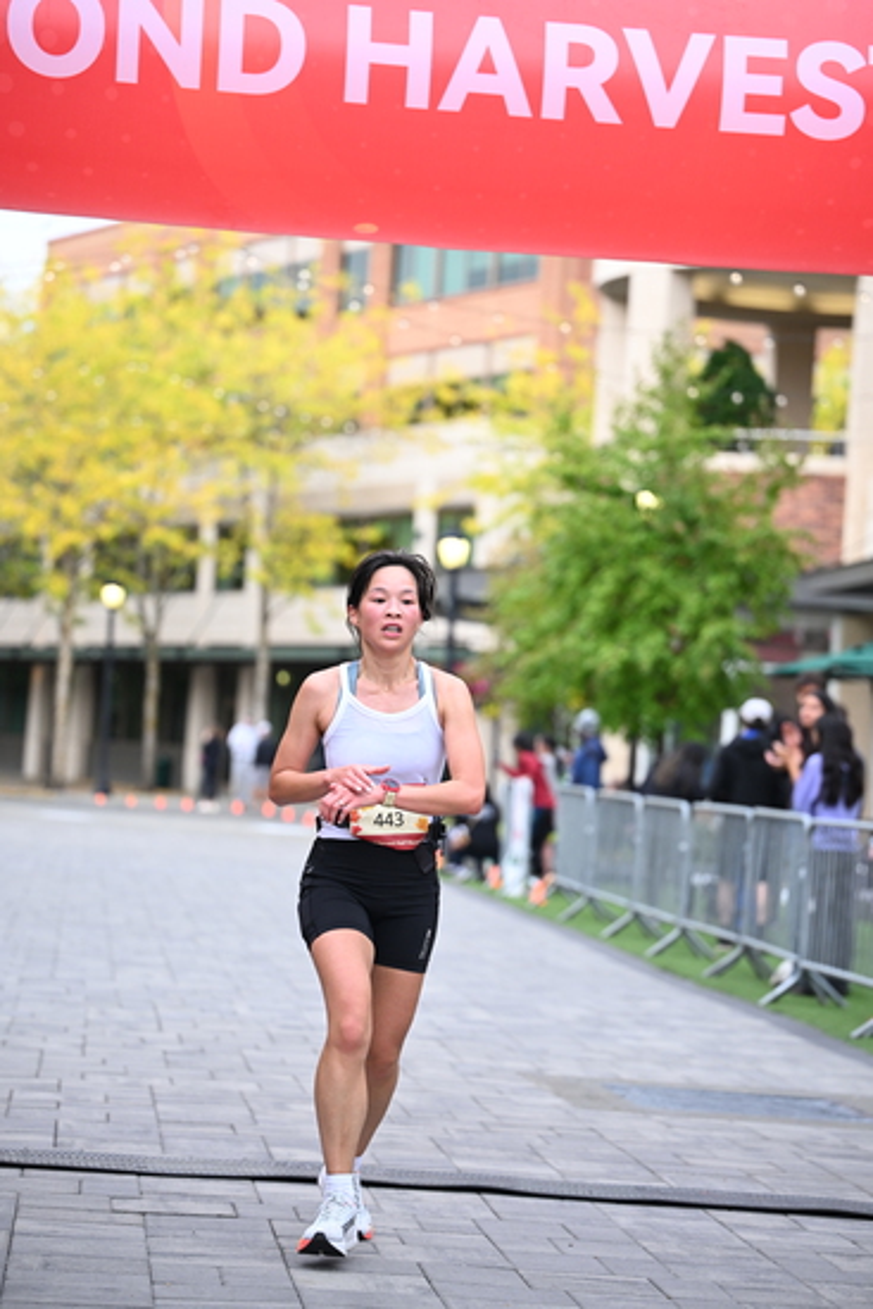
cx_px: 436
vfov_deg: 21.0
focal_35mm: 97
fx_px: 3526
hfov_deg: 14.1
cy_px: 654
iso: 1000
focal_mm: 97
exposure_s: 1/1600
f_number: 2.8
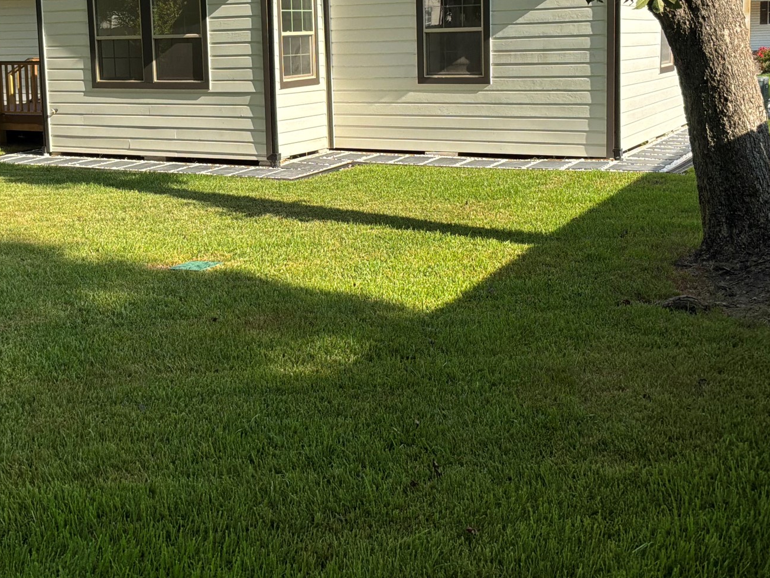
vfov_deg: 32.2
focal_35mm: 44
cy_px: 139
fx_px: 979
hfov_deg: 42.9
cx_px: 332
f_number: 1.8
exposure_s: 1/1311
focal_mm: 3
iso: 32
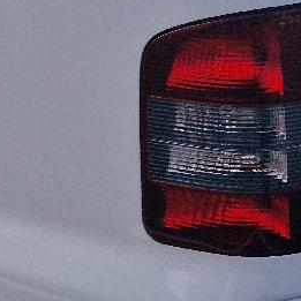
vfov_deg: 12.3
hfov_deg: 12.1
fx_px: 1377
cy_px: -28
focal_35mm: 140
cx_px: 399
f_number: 1.8
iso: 50
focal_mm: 5.4
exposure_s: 1/2000
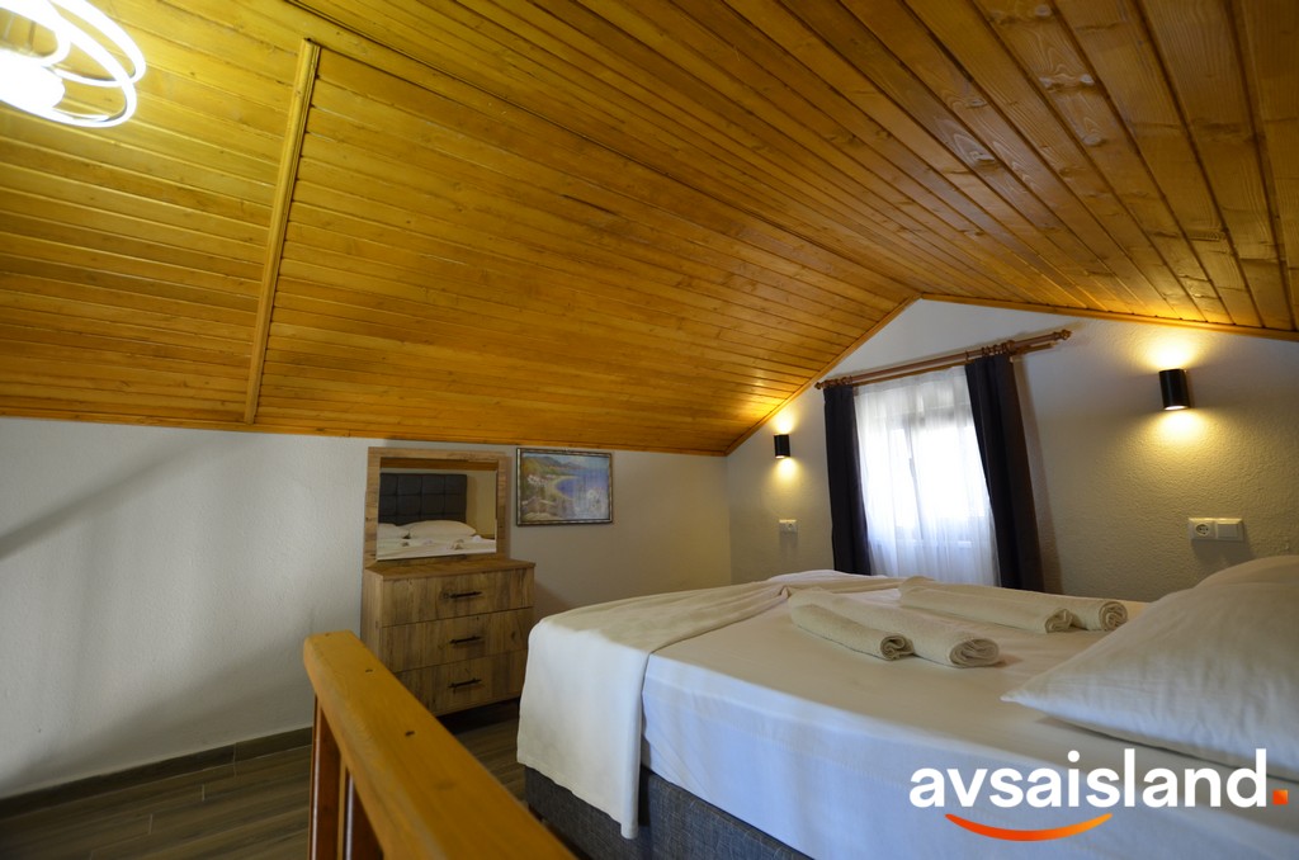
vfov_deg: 77.1
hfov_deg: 100.5
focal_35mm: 15
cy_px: 430
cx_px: 650
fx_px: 540
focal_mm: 10
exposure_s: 1/60
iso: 500
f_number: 4
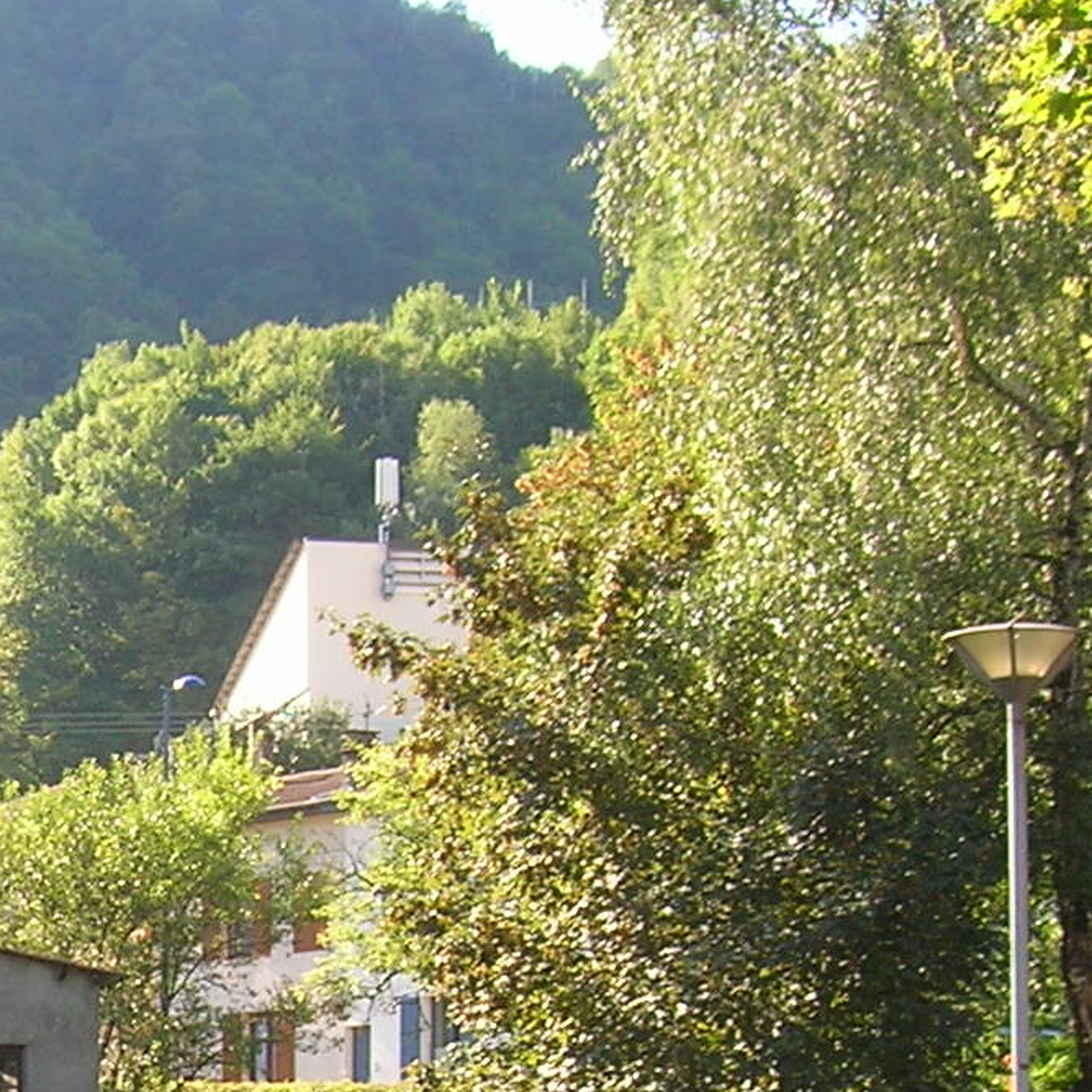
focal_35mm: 103
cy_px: 1084
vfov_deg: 16.6
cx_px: -159
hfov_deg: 16.3
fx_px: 3676
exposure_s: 1/73
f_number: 4.9
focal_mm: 5.7
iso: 50
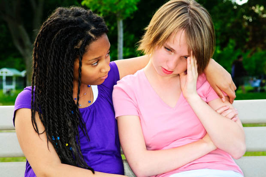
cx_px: 133
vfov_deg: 16.5
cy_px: 88
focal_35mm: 82
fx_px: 609
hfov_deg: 24.6
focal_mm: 55
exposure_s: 1/125
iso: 200
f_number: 5.6
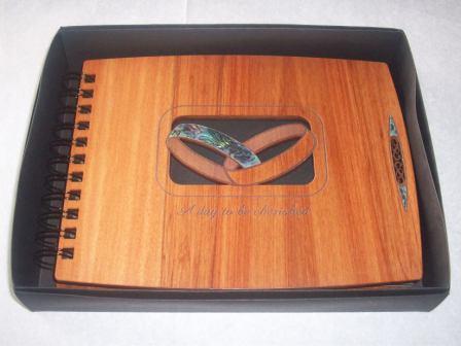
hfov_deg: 41.2
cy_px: 173
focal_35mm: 46
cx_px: 230
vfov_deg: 31.5
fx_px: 613
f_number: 3.1
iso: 160
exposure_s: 1/71.9
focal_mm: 7.6
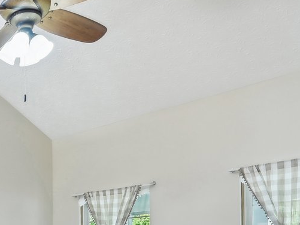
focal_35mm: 55
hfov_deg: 27.3
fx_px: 477
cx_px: -119
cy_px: 274
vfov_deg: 24.0
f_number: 8
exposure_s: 1/8
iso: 400
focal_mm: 14
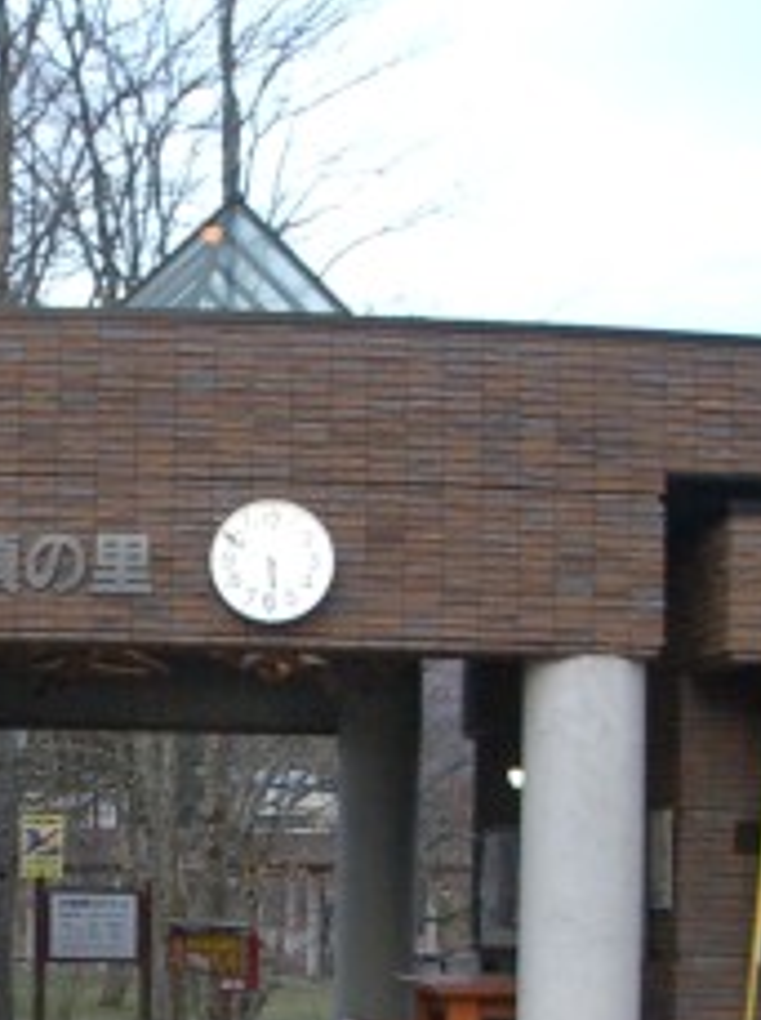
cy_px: 918
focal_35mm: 98
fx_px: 2881
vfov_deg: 19.7
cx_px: 27
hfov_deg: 14.8
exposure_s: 1/80
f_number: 2.6
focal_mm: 5.8
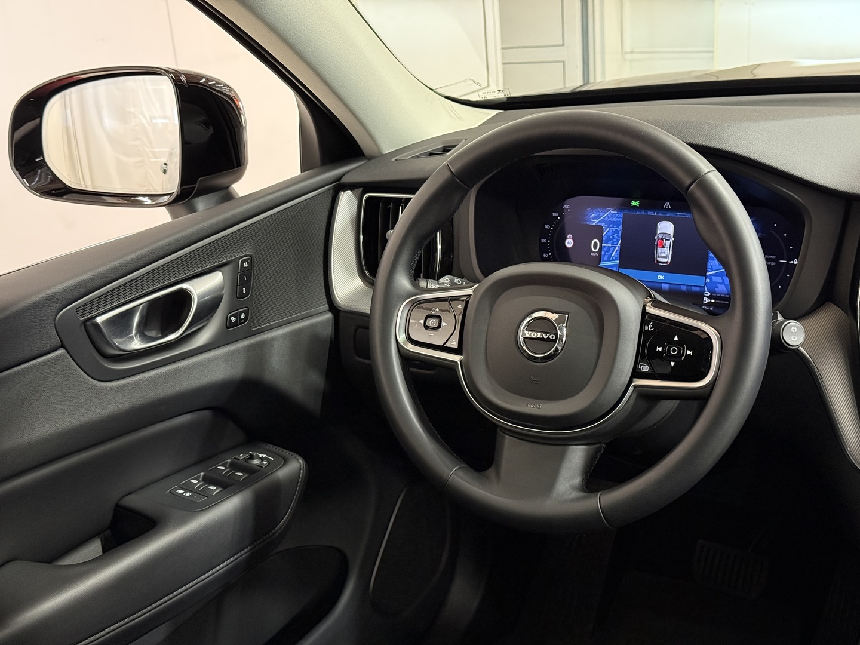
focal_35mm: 48
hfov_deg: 39.7
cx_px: 430
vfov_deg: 30.3
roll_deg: +4.8
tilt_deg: -19.7
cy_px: 322
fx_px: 1193
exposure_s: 1/29
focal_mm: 6.76
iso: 500
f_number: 1.78
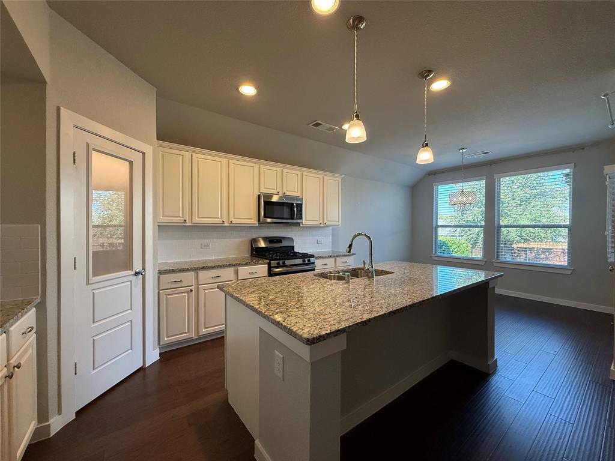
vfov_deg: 85.7
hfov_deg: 102.1
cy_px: 230
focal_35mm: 14
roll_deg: -0.2
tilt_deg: -0.5
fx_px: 249
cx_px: 308
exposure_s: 1/120
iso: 250
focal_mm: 2.22
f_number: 2.2
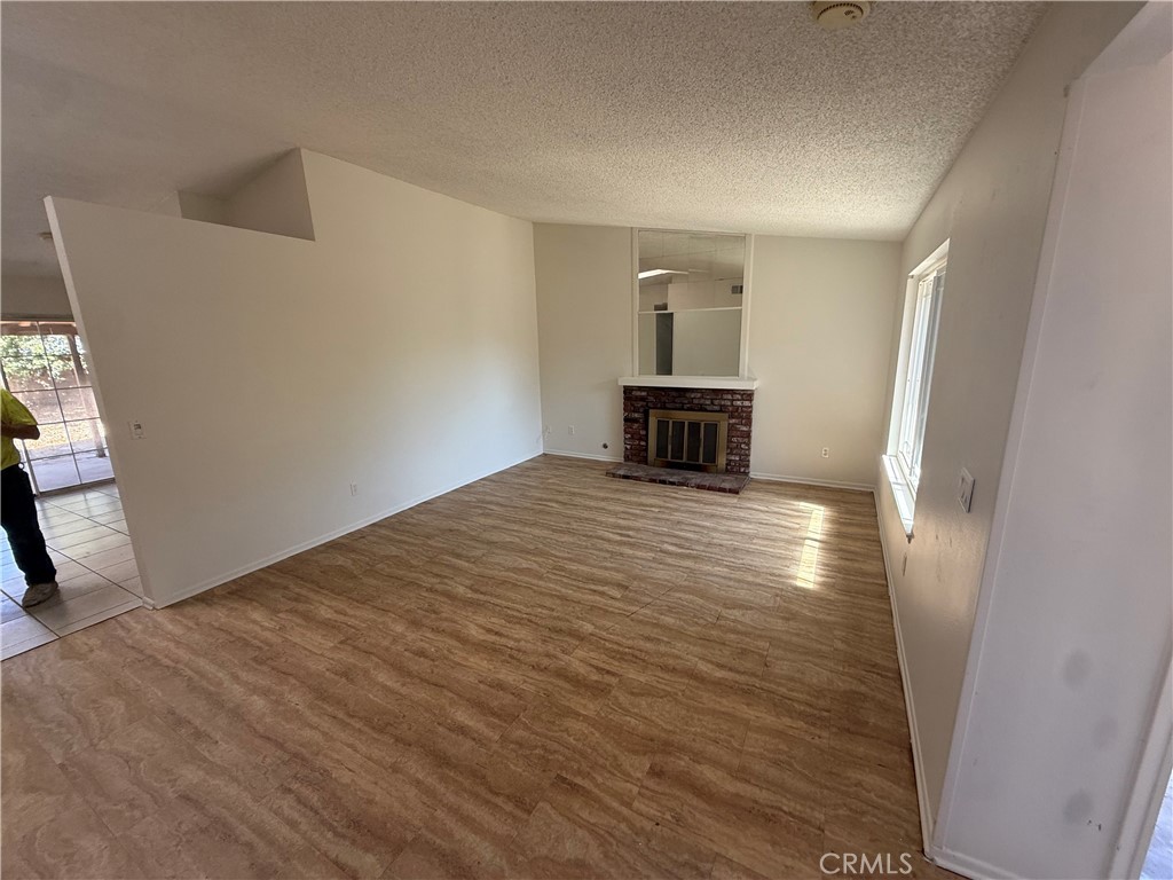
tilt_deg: -12.0
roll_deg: +1.7
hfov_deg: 102.1
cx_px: 586
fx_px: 474
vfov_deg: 85.7
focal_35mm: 14
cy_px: 440
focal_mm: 2.22
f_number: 2.2
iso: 100
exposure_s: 1/99
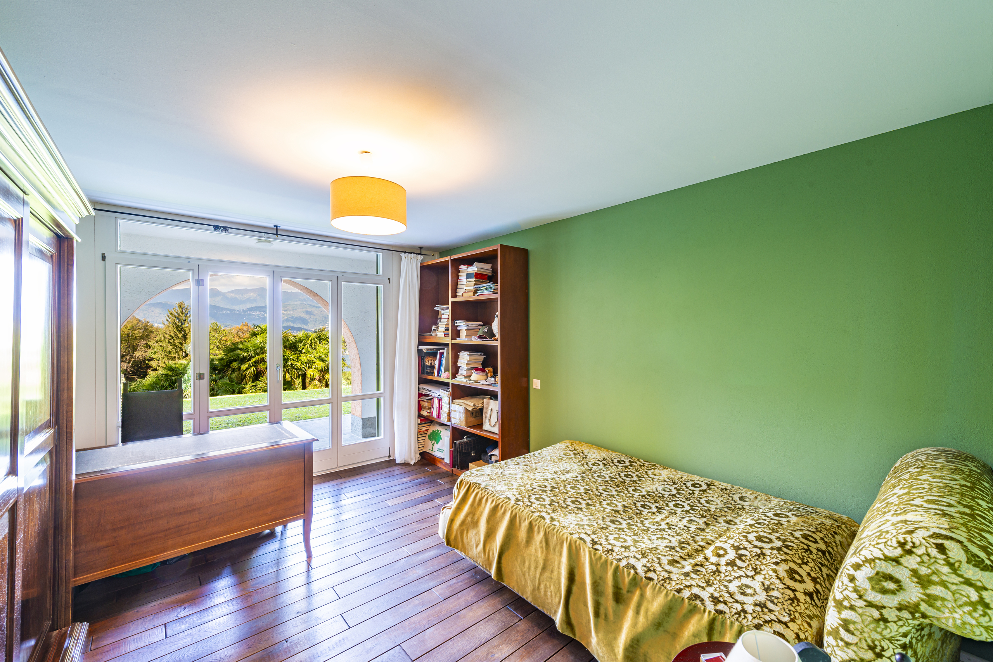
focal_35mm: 14
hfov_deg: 104.3
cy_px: 331
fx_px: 386
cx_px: 496
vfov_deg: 81.2
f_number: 9
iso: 100
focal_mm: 14
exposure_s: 2
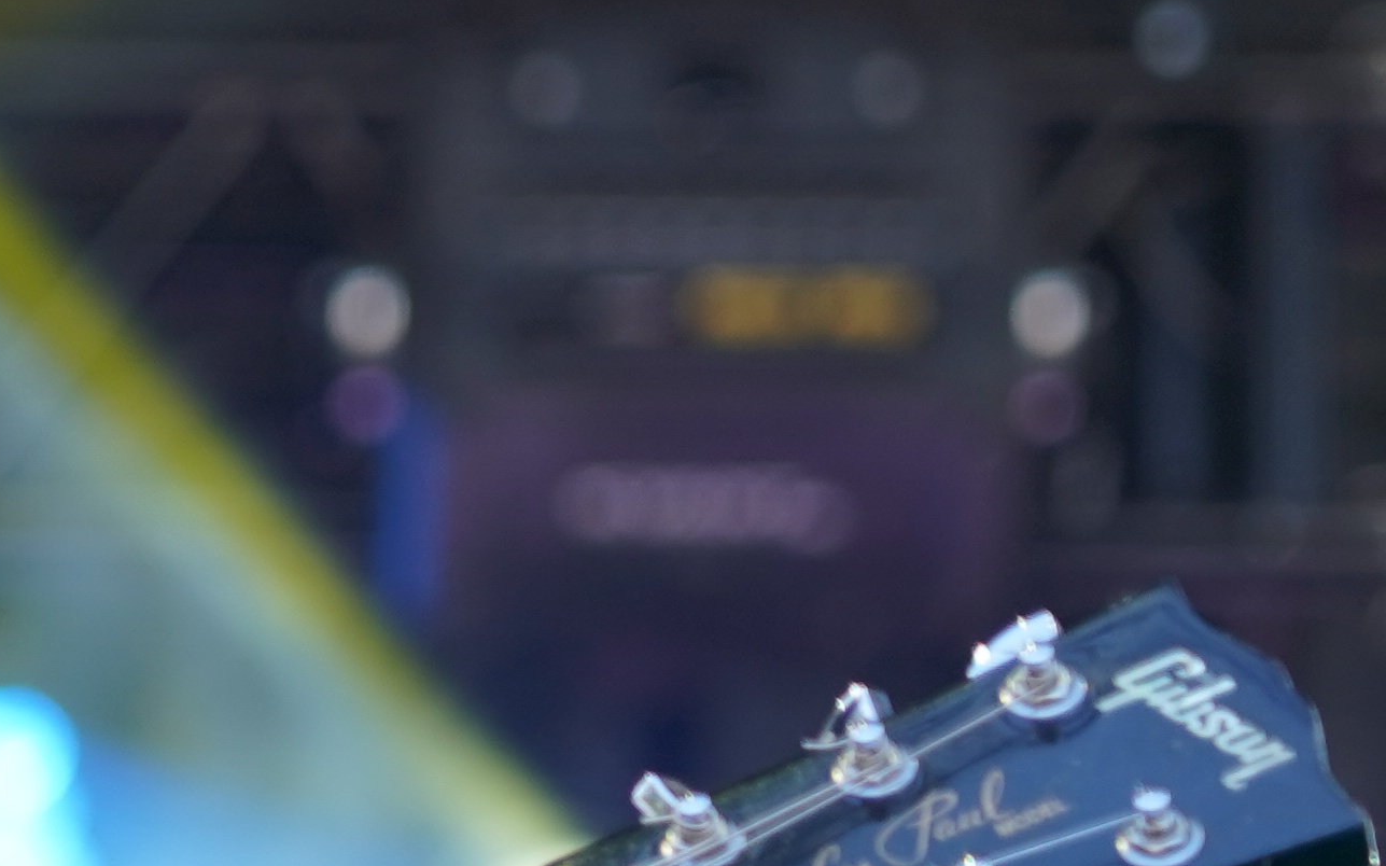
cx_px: -1293
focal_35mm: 499
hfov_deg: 4.2
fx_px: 18846
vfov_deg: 2.6
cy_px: 1272
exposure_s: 1/125
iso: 200
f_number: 4
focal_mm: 105
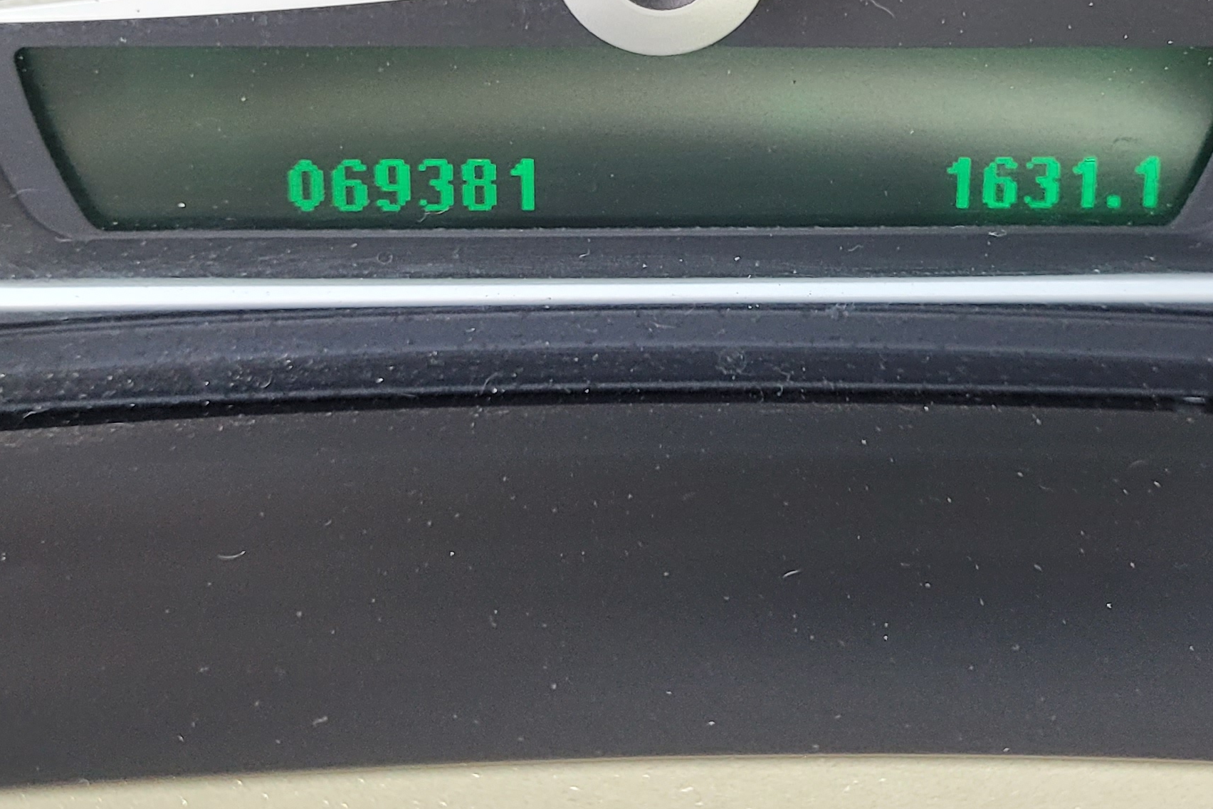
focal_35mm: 64
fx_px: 2156
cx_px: 796
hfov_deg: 31.2
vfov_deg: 20.9
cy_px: 112
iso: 160
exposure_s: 1/120
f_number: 1.8
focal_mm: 5.4
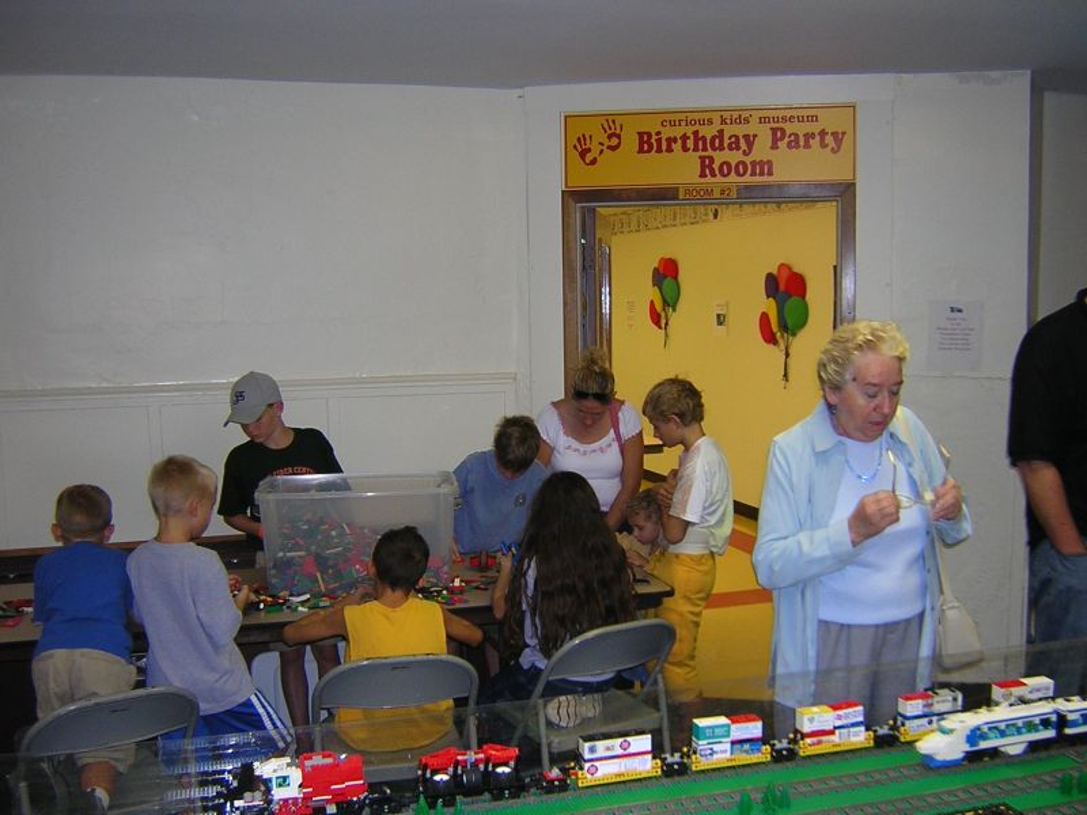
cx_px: 544
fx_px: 1130
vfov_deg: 39.7
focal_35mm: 36
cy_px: 408
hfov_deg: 51.4
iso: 194
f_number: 2.6
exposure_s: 1/60.1
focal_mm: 4.7
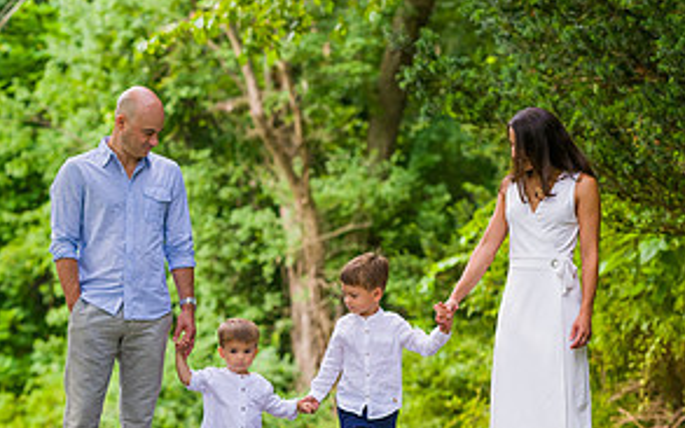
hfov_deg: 9.9
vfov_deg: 6.2
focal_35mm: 212
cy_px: 207
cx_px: 241
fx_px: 3957
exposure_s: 1/640
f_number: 4
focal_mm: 105
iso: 200
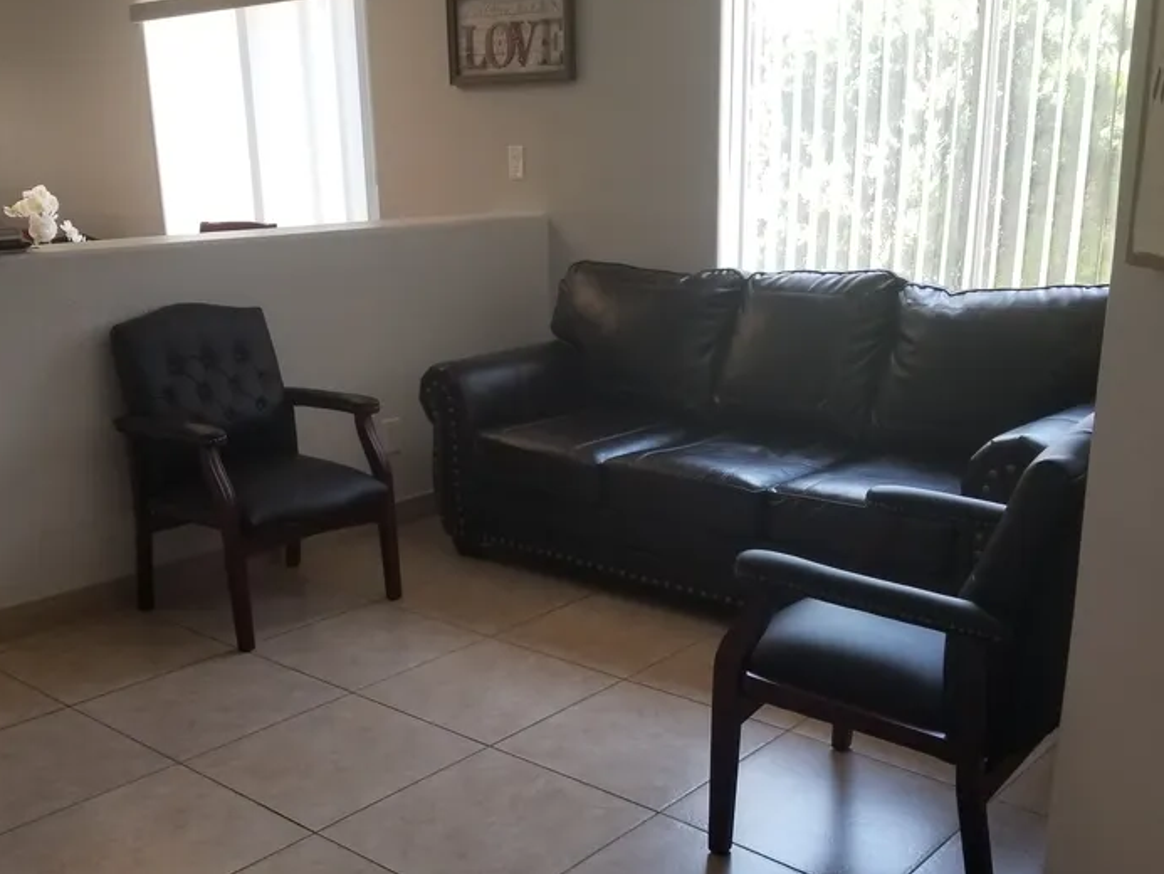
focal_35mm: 36
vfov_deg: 39.4
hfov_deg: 51.3
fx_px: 1211
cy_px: 555
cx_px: 586
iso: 64
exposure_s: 1/60
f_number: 1.7
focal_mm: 4.3
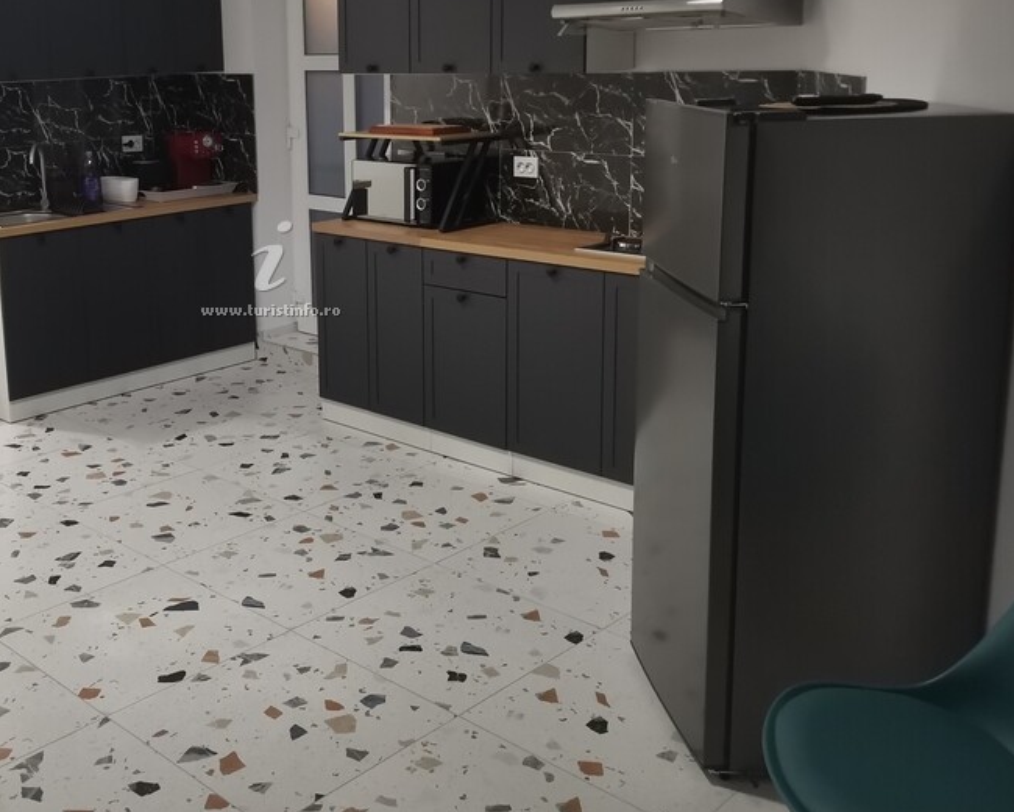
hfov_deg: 44.7
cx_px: 296
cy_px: 292
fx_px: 1200
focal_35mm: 40
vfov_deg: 37.1
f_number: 1.8
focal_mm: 4.75
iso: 800
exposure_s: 1/33.3
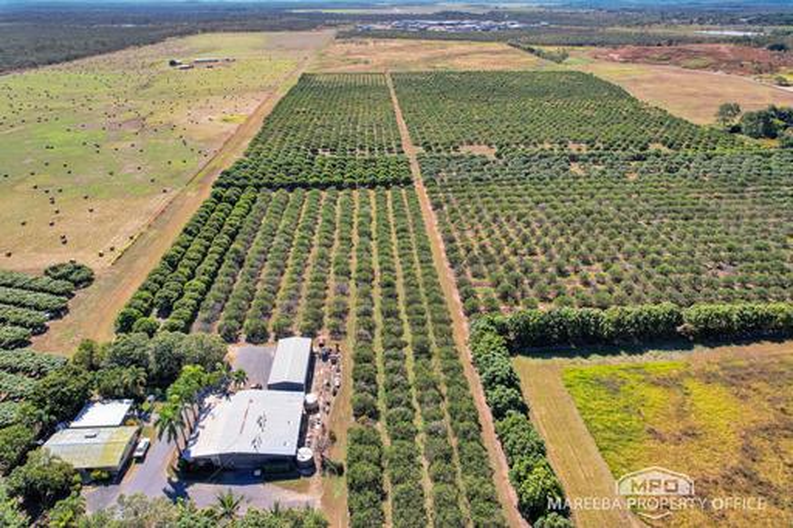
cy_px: 264
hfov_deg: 78.6
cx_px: 396
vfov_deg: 57.2
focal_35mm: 22
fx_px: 484
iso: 110
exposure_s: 1/1000
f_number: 2.8
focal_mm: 8.38
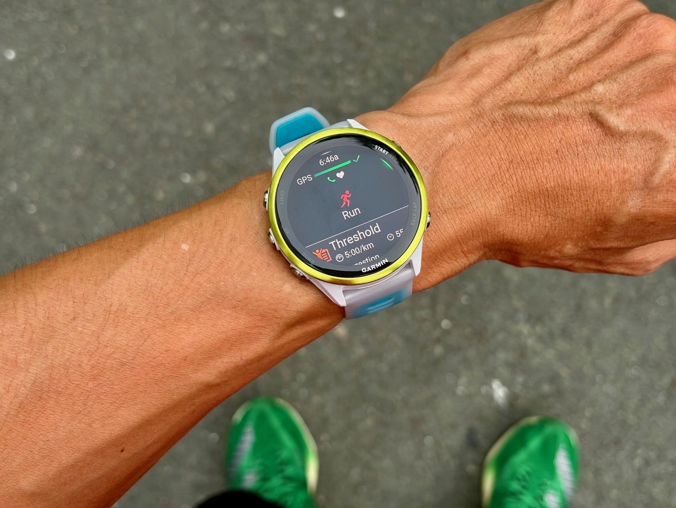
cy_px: 254
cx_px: 338
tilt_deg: -83.9
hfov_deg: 36.8
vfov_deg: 28.1
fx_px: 1016
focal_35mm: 52
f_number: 1.6
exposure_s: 1/157
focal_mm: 5.96
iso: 25
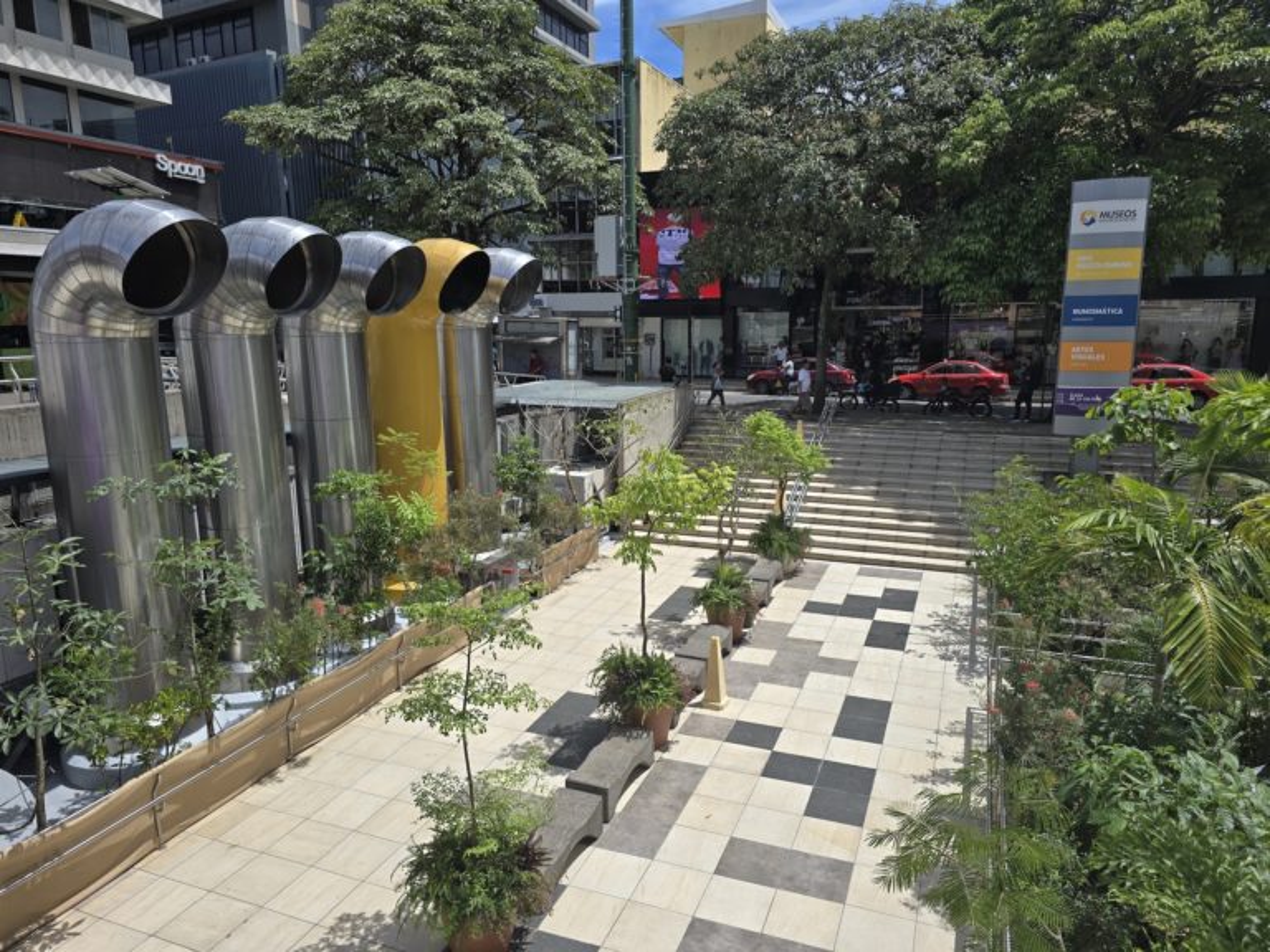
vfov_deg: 58.9
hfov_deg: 73.9
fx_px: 844
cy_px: 476
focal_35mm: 23
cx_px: 635
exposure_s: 1/848
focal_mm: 6.3
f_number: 1.7
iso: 12
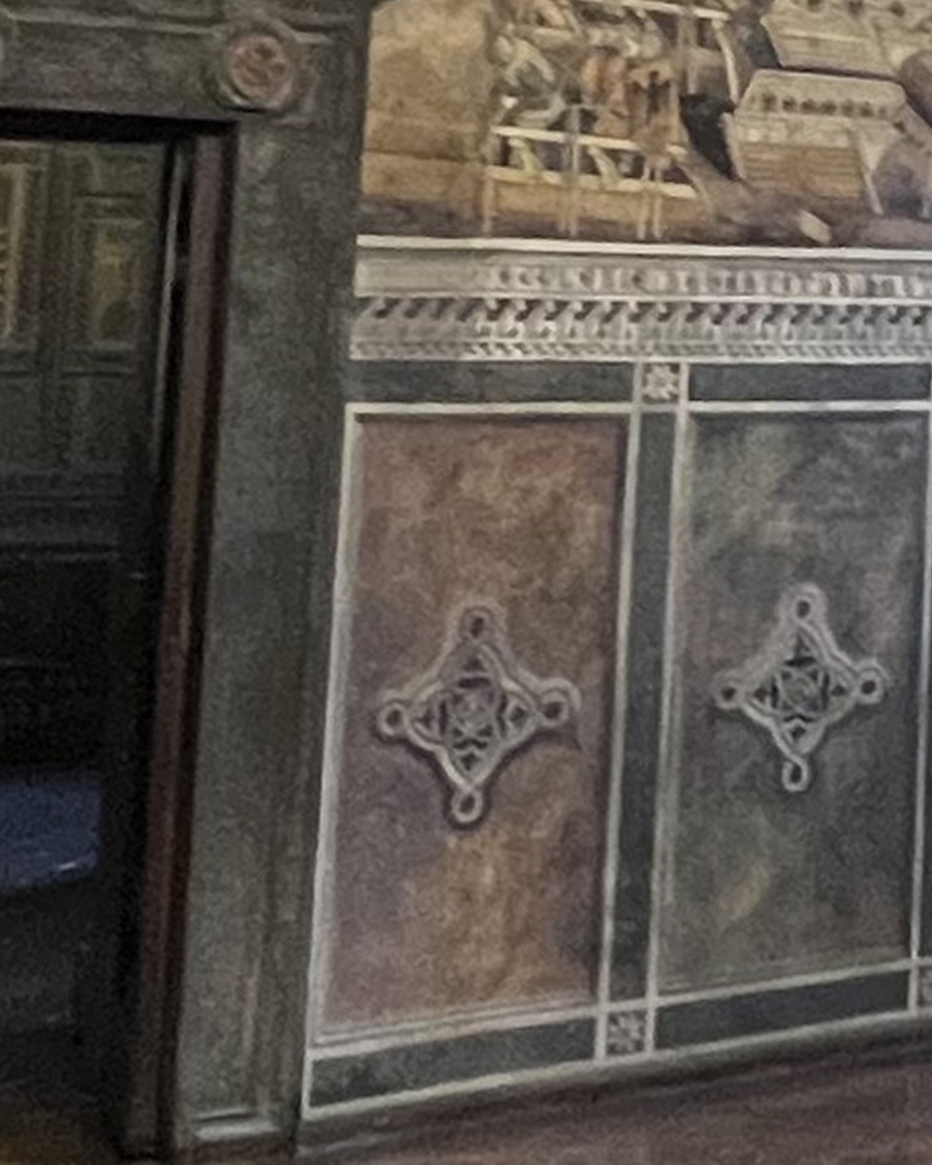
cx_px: 1748
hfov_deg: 14.8
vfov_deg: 20.7
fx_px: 3069
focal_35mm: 89
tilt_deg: +7.8
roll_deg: +0.0
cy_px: -47
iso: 640
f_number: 1.8
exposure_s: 1/50
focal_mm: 1.57
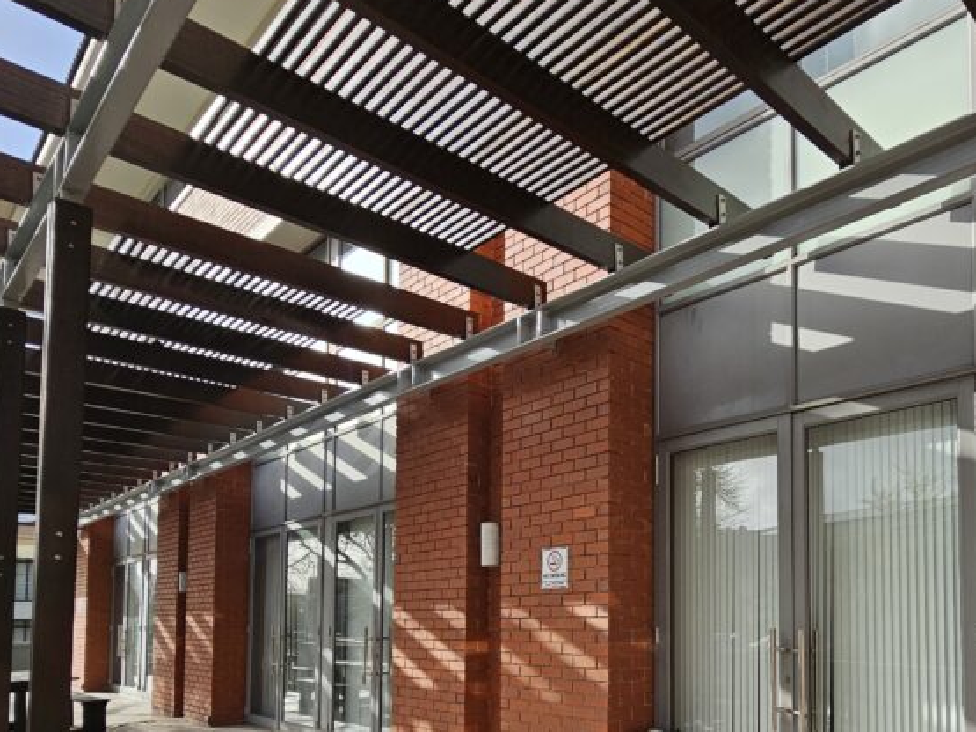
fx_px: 677
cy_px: 565
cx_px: 665
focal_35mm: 24
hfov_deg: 69.2
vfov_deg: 53.7
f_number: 2.2
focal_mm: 2.2
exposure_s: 1/1347
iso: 50
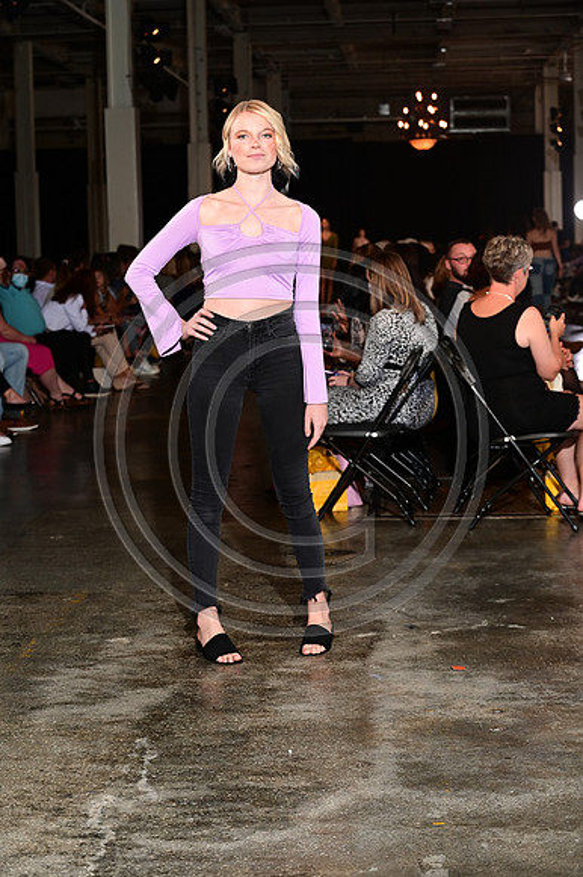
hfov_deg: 19.4
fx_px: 1702
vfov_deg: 28.9
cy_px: 438
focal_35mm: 70
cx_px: 292
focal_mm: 70
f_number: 6.3
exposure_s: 1/125
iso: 1000
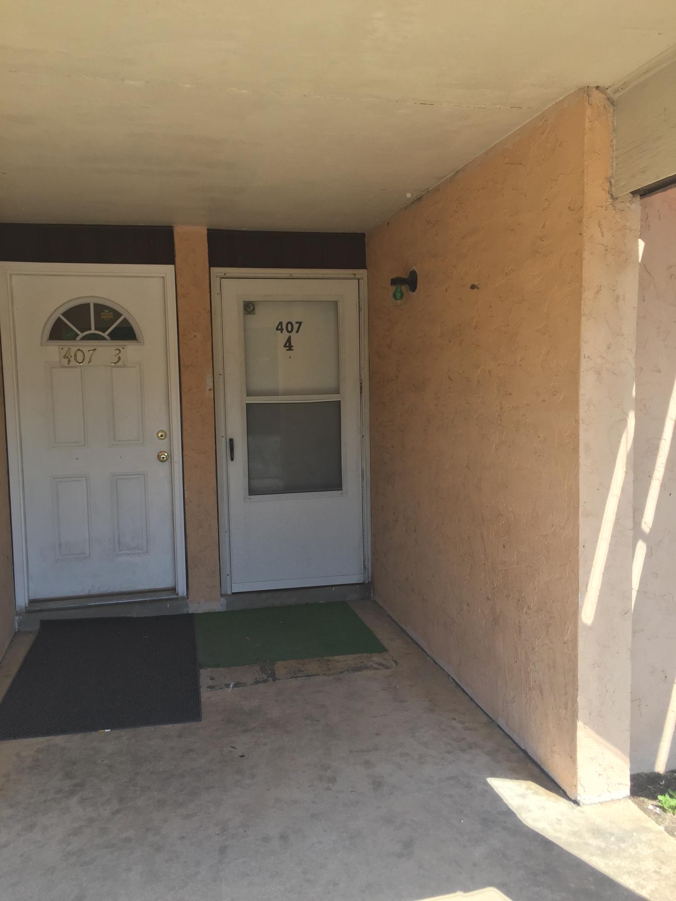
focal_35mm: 29
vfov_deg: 61.7
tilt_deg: -4.6
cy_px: 450
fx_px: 755
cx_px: 338
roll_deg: +1.3
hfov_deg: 48.2
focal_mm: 4.15
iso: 32
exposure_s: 1/507
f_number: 2.2
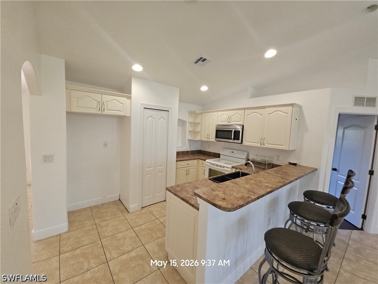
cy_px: 142
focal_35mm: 13
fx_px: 142
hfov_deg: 106.2
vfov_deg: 89.9
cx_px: 189
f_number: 2.2
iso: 200
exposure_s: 1/60
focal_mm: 2.2
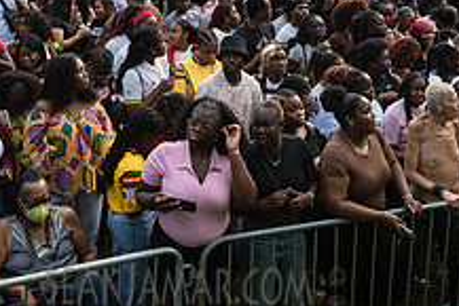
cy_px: -73
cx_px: 203
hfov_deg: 31.4
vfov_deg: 19.8
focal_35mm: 64
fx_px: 817
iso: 1000
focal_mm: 24
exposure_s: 1/500
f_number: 5.6
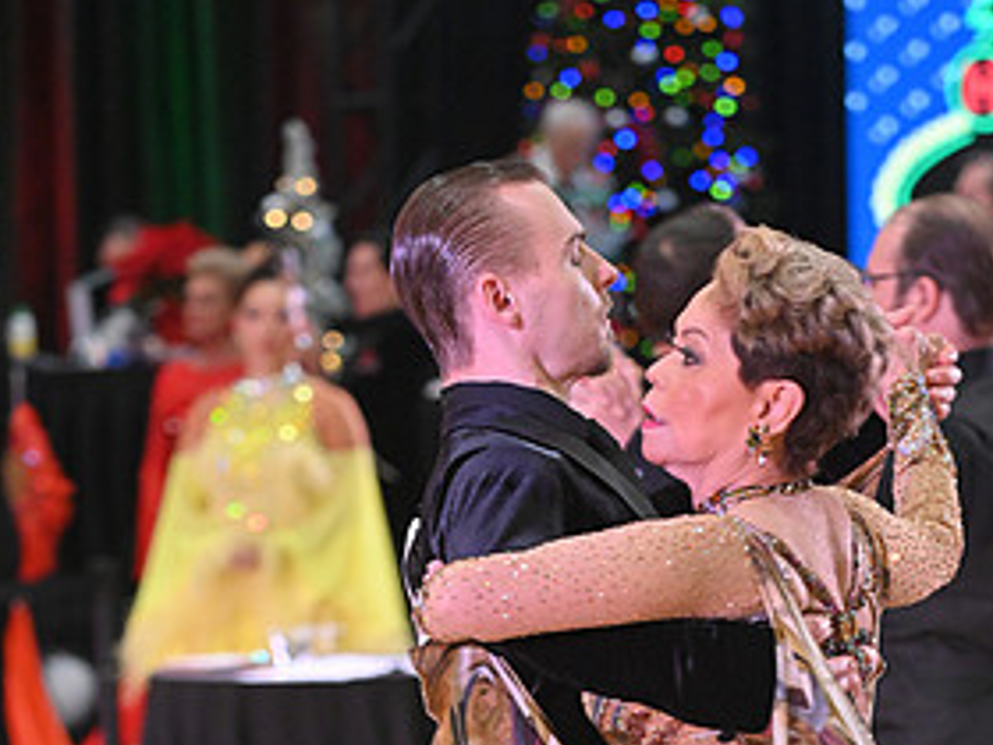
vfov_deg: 5.5
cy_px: 912
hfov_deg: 7.4
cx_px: 637
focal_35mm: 269
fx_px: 7717
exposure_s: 1/400
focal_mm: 135
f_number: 5
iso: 3200
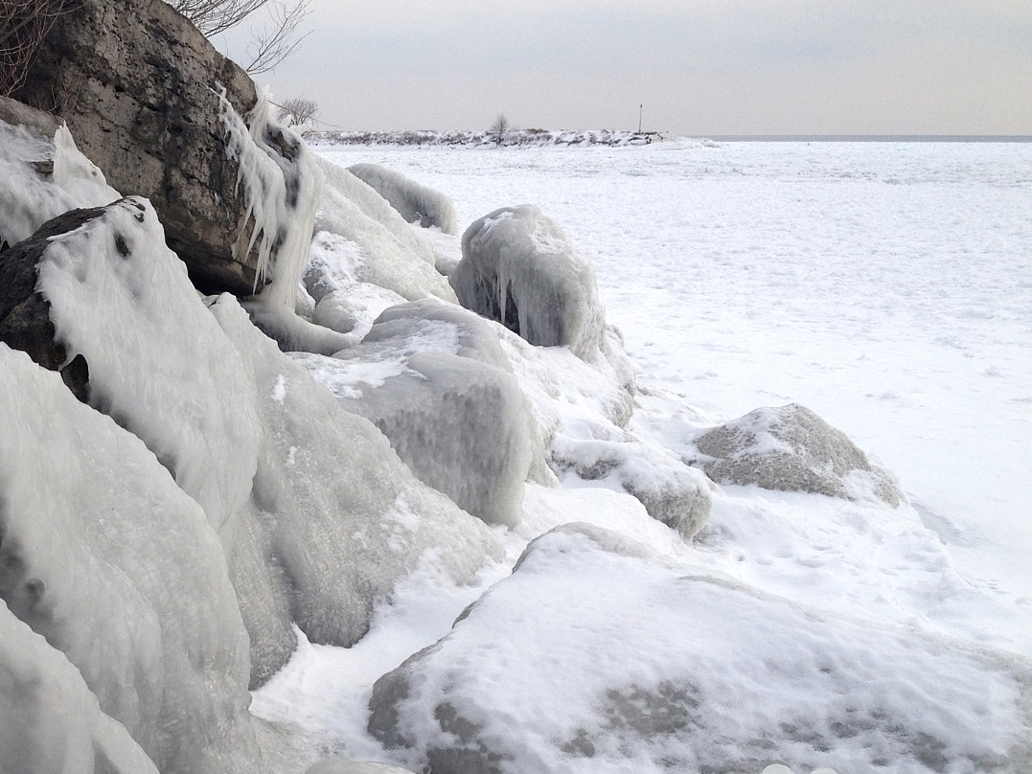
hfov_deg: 36.1
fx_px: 1550
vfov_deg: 27.9
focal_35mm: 52
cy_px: 485
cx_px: 279
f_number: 2.4
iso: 50
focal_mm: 4.28
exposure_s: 1/1175
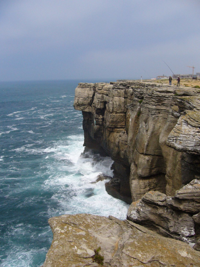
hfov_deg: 40.7
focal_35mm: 35
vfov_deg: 52.6
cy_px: 134
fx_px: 270
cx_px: 100
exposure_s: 1/1600
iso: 200
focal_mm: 5.8
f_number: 5.6
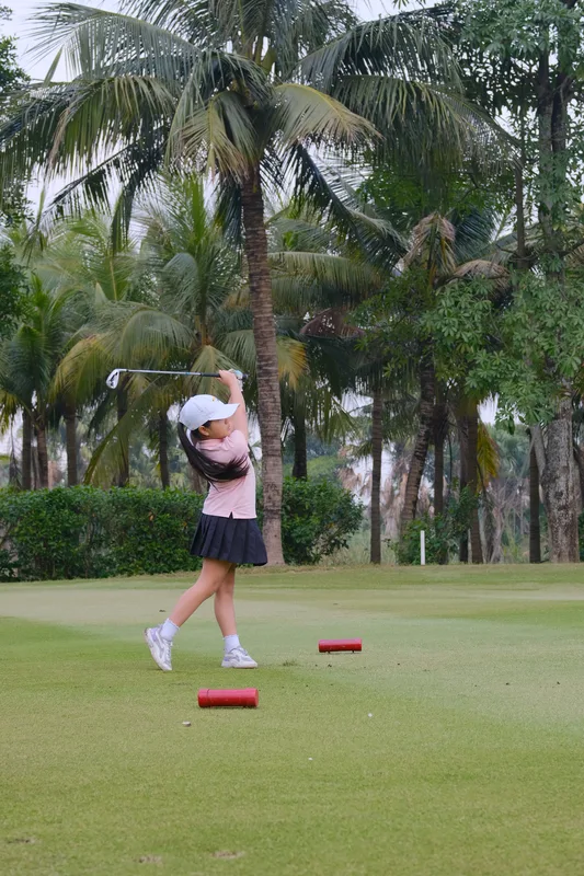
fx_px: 1826
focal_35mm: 75
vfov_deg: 27.0
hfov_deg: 18.2
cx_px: 292
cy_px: 438
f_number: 5
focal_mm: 50
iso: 320
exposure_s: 1/400
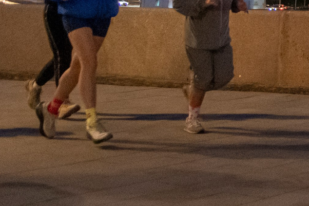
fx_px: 867
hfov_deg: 16.6
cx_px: 571
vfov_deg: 12.7
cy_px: -129
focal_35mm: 101
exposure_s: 1/200
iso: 4000
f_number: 2.8
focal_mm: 17
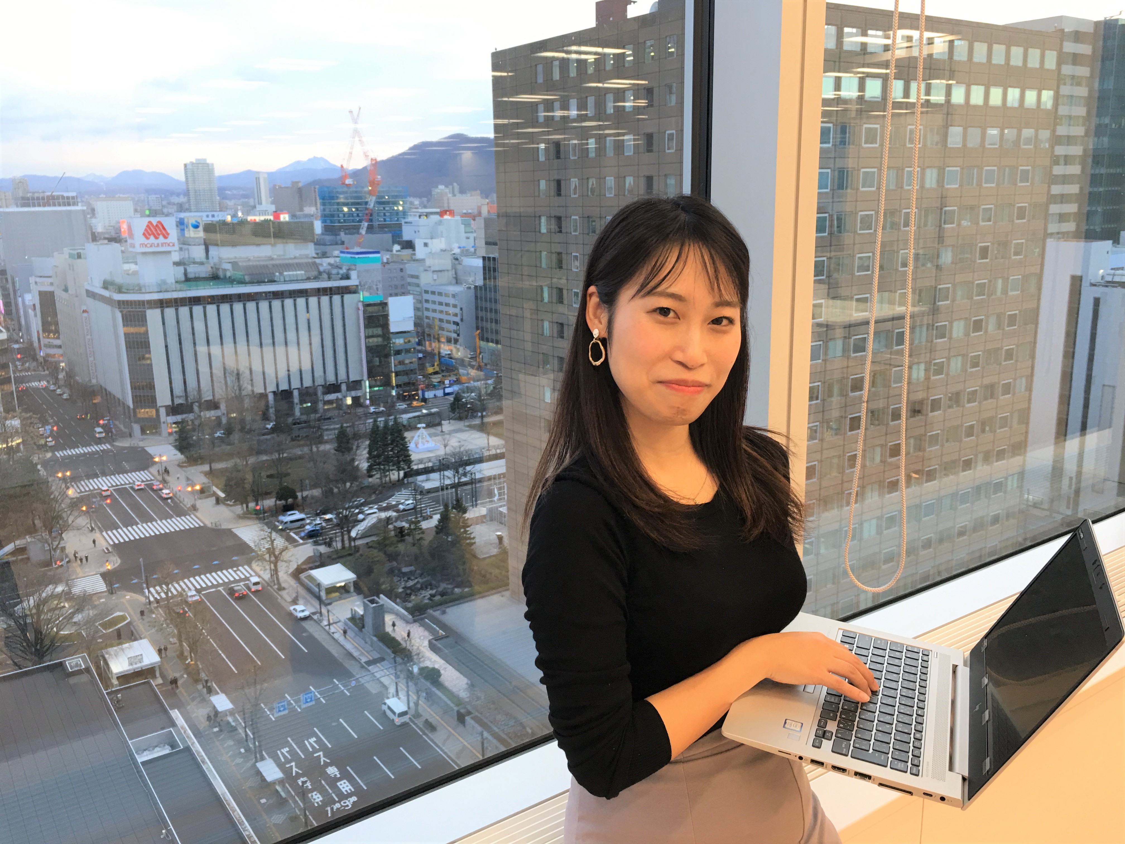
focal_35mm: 29
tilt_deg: -11.0
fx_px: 942
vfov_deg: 48.2
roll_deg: +0.5
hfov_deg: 61.7
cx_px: 562
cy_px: 422
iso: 25
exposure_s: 1/30
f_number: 2.2
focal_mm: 4.15
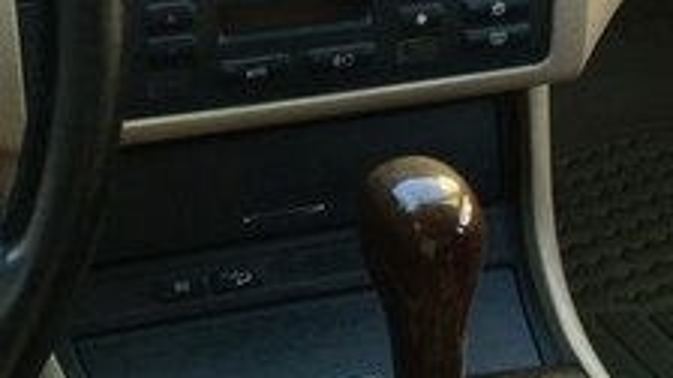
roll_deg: -2.0
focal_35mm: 93
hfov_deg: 22.7
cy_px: -122
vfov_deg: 12.6
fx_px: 1660
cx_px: 174
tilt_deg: -27.9
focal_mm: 4.15
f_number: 2.2
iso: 32
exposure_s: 1/50
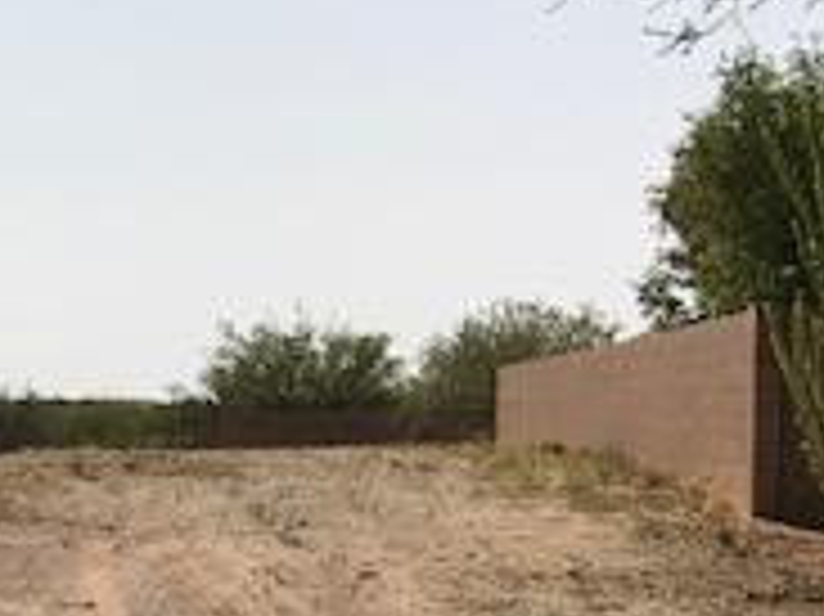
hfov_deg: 18.4
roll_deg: +0.8
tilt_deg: -6.3
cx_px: -297
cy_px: 692
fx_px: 2331
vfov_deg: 14.7
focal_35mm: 98
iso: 25
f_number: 1.8
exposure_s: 1/5988
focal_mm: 3.99
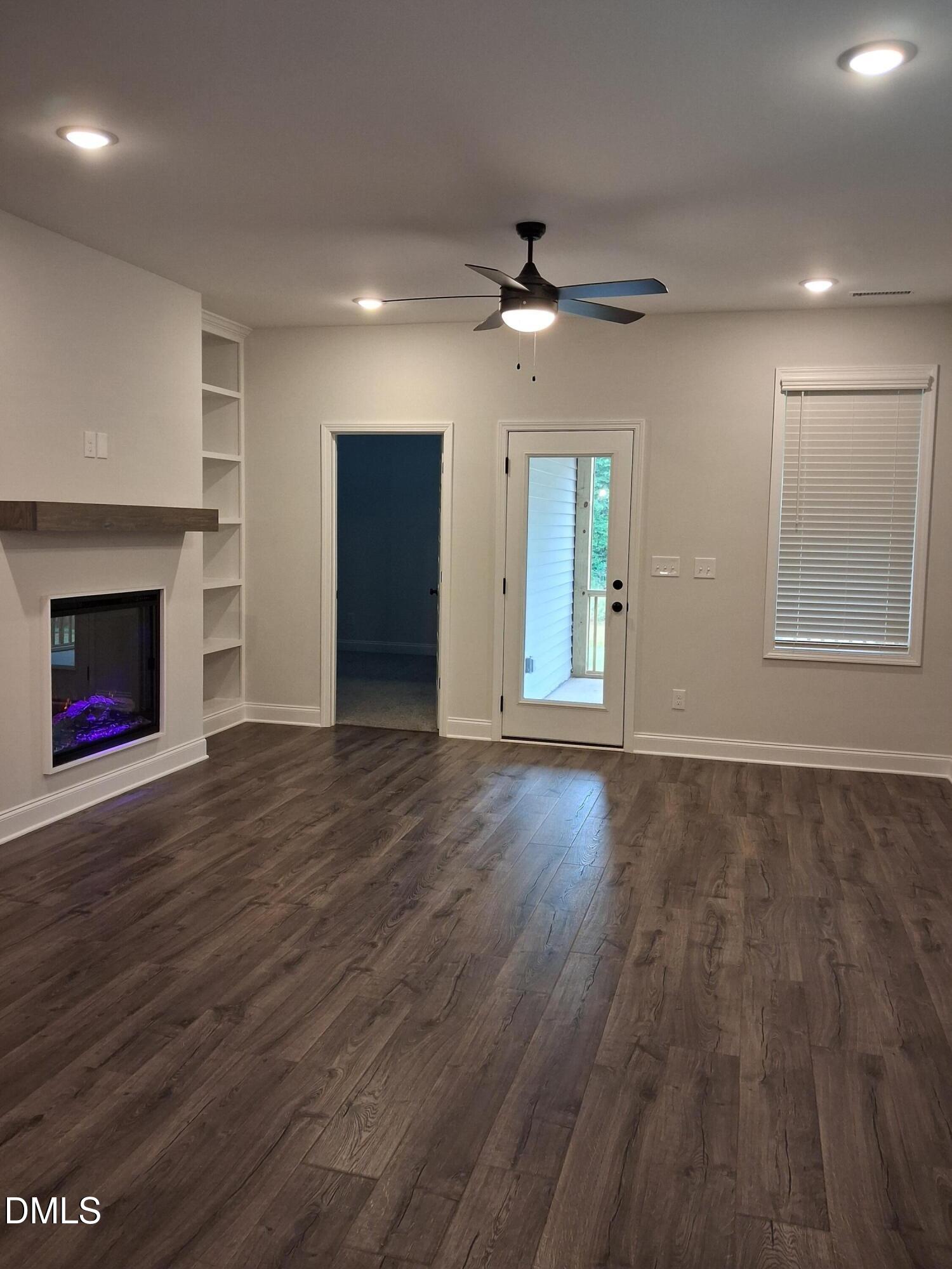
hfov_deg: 51.4
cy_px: 634
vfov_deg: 65.3
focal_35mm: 27
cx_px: 476
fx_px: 990
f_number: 1.8
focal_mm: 4
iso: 250
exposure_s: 1/50
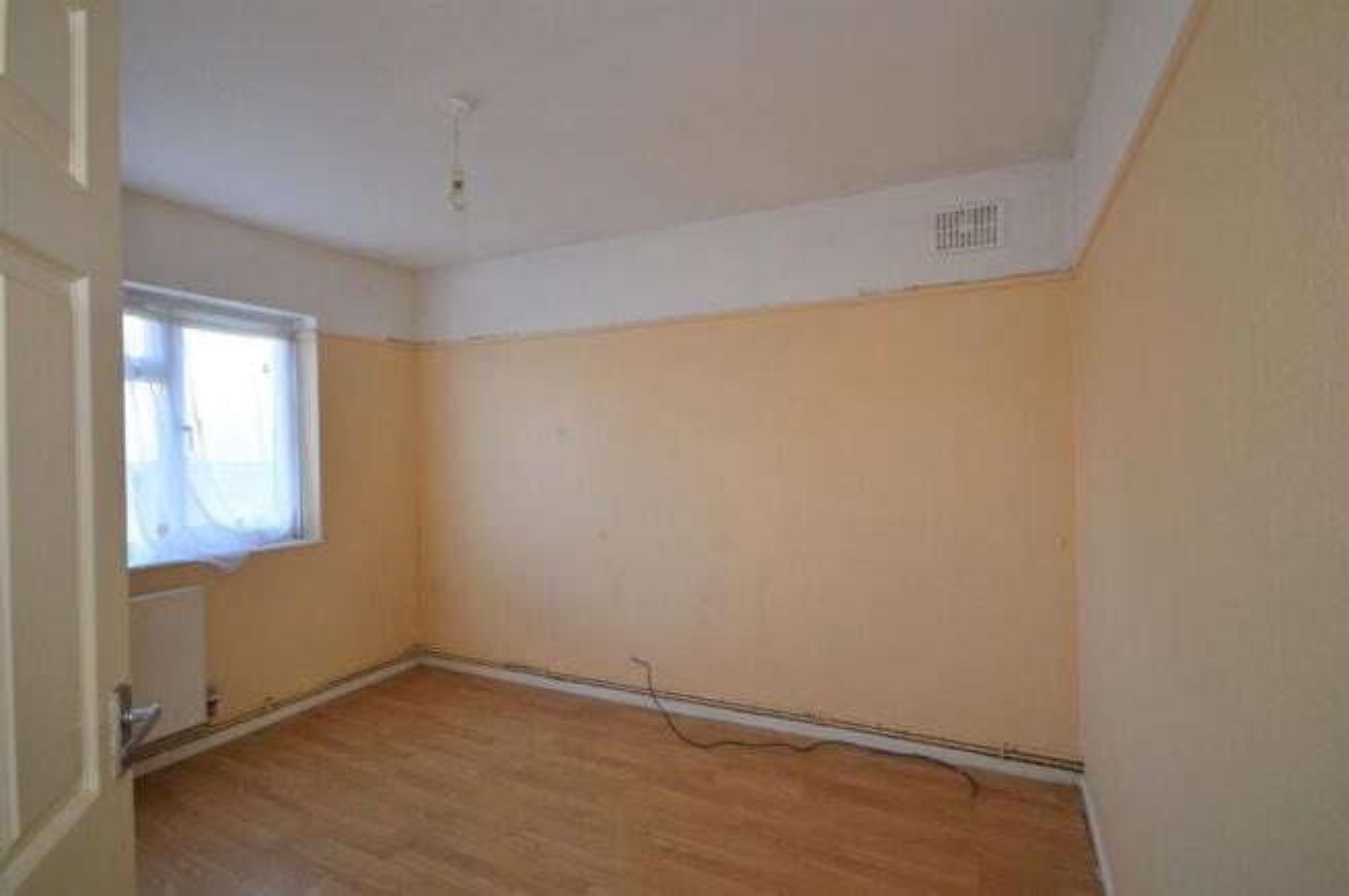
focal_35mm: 17
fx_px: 646
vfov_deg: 69.5
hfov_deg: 92.5
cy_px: 448
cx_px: 674
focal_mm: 11.5
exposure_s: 1/100
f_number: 5
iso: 400
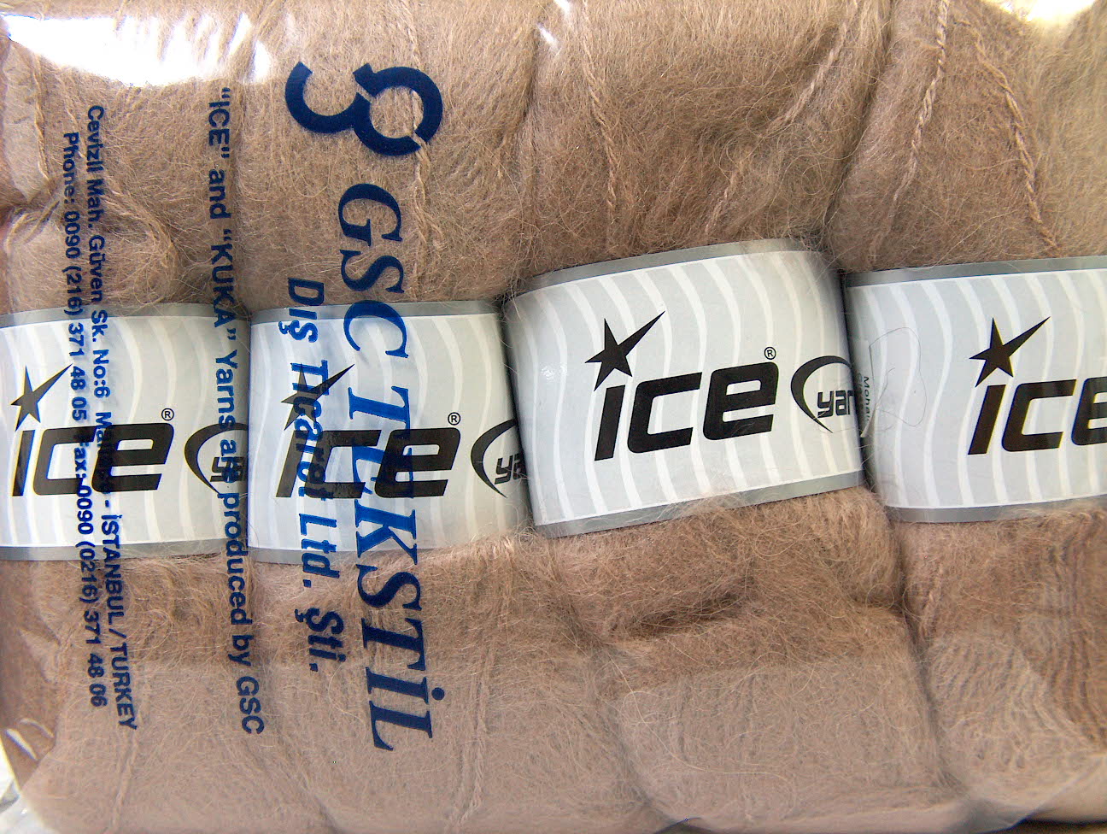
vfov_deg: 38.8
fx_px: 1185
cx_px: 554
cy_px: 417
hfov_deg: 50.1
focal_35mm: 37
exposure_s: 1/20.4
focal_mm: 7.6
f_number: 2.8
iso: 200
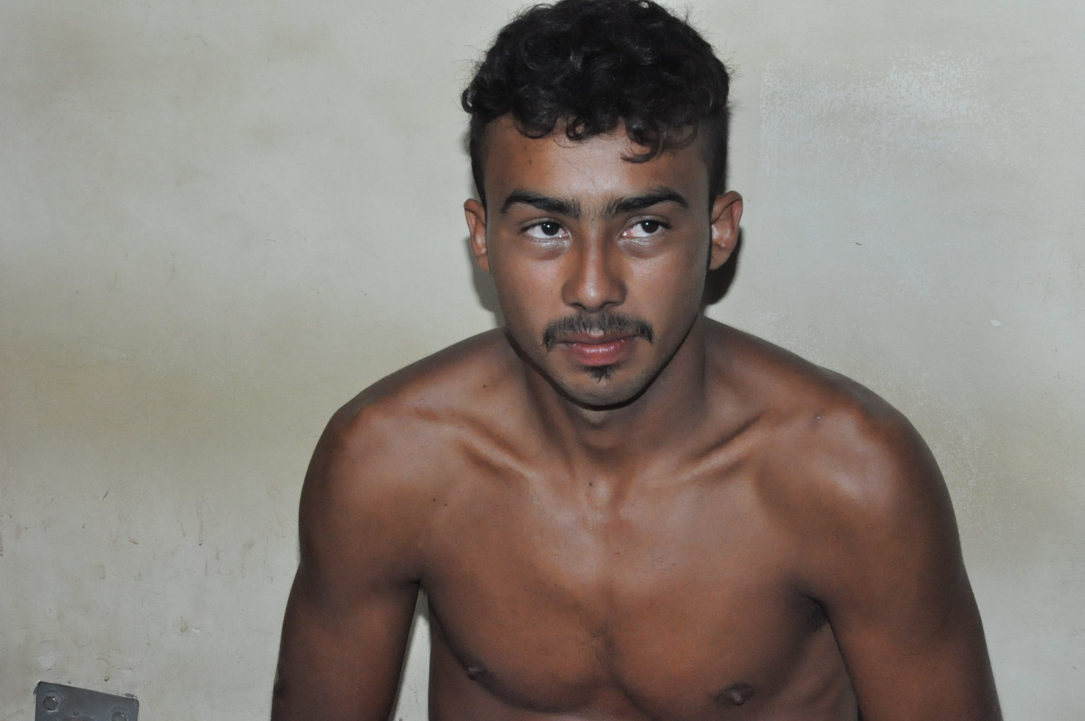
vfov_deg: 13.8
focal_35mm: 99
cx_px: 542
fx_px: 2980
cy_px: 360
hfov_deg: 20.6
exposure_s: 1/200
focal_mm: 66
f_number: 14
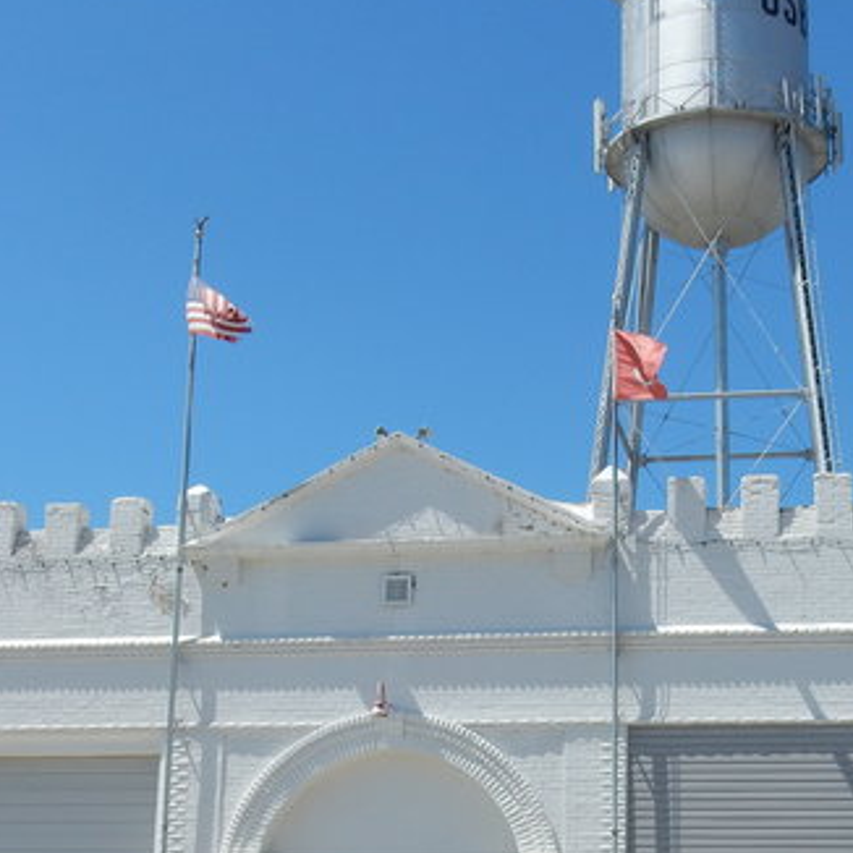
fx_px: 1812
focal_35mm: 65
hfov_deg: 26.4
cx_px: 523
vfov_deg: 26.4
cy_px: 563
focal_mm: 5.4
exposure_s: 1/1600
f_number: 4
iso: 125
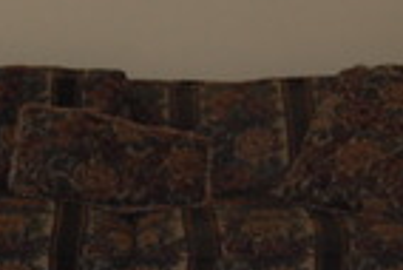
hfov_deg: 10.8
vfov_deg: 7.3
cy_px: 151
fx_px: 2118
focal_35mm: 189
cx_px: 68
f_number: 4.2
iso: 400
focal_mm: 28
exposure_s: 1/60
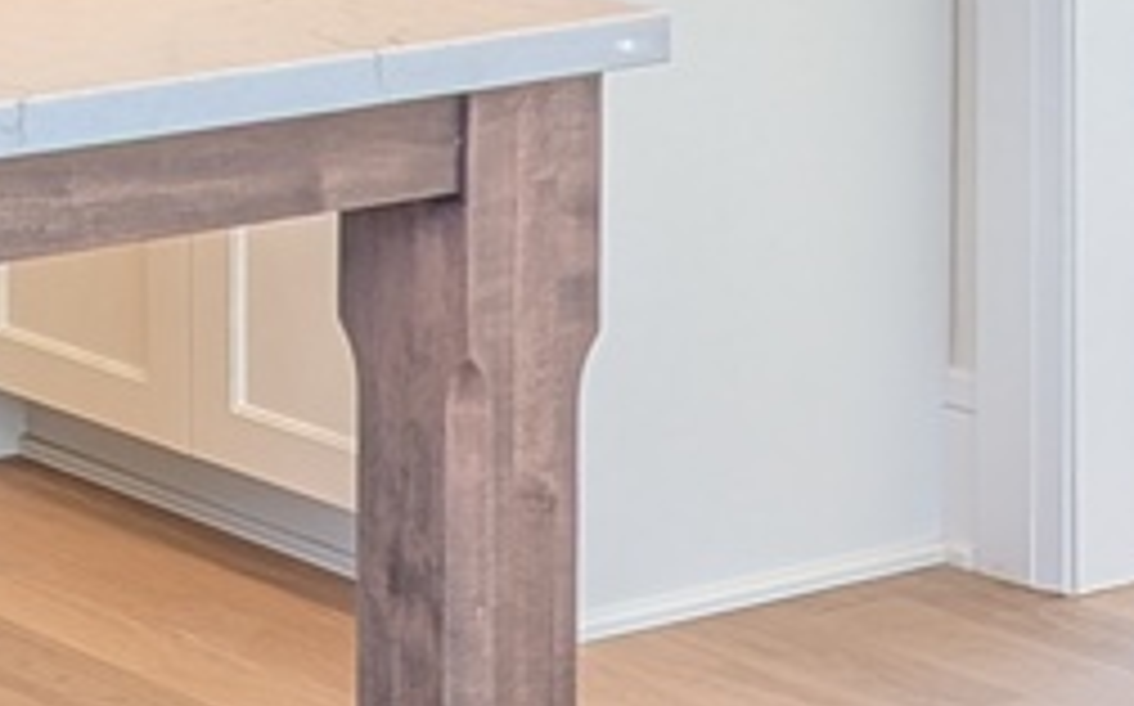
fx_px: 4477
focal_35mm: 145
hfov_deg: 12.6
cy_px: -553
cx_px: -1188
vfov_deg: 8.7
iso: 55
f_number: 1.68
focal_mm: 6.9
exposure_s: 1/120
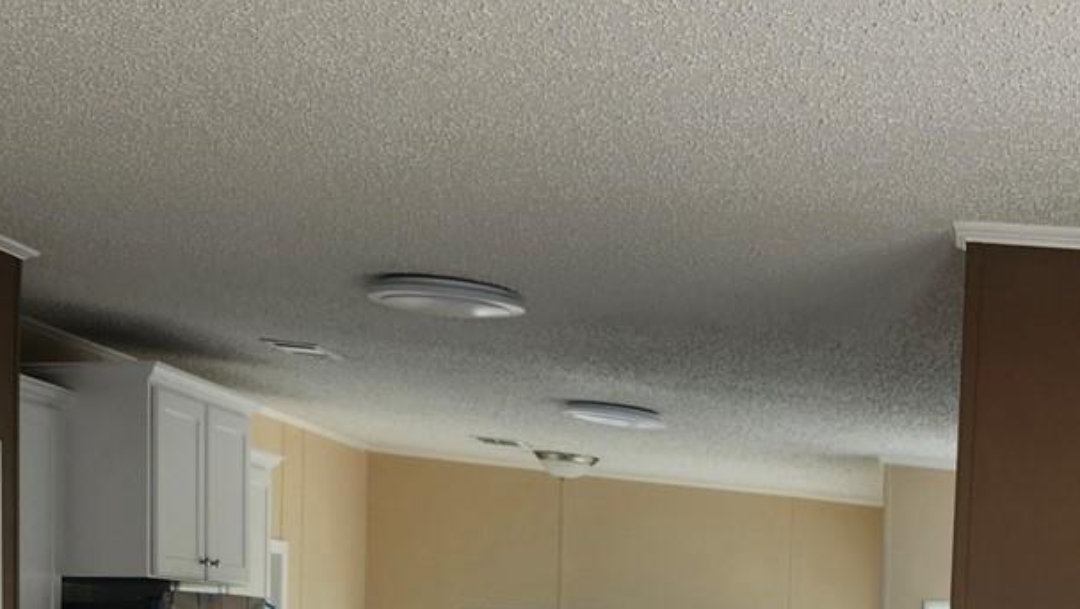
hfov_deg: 31.7
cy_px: 796
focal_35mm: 66
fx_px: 1891
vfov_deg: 17.2
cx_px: 407
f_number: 1.8
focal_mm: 5.54
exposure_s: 1/180
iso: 80
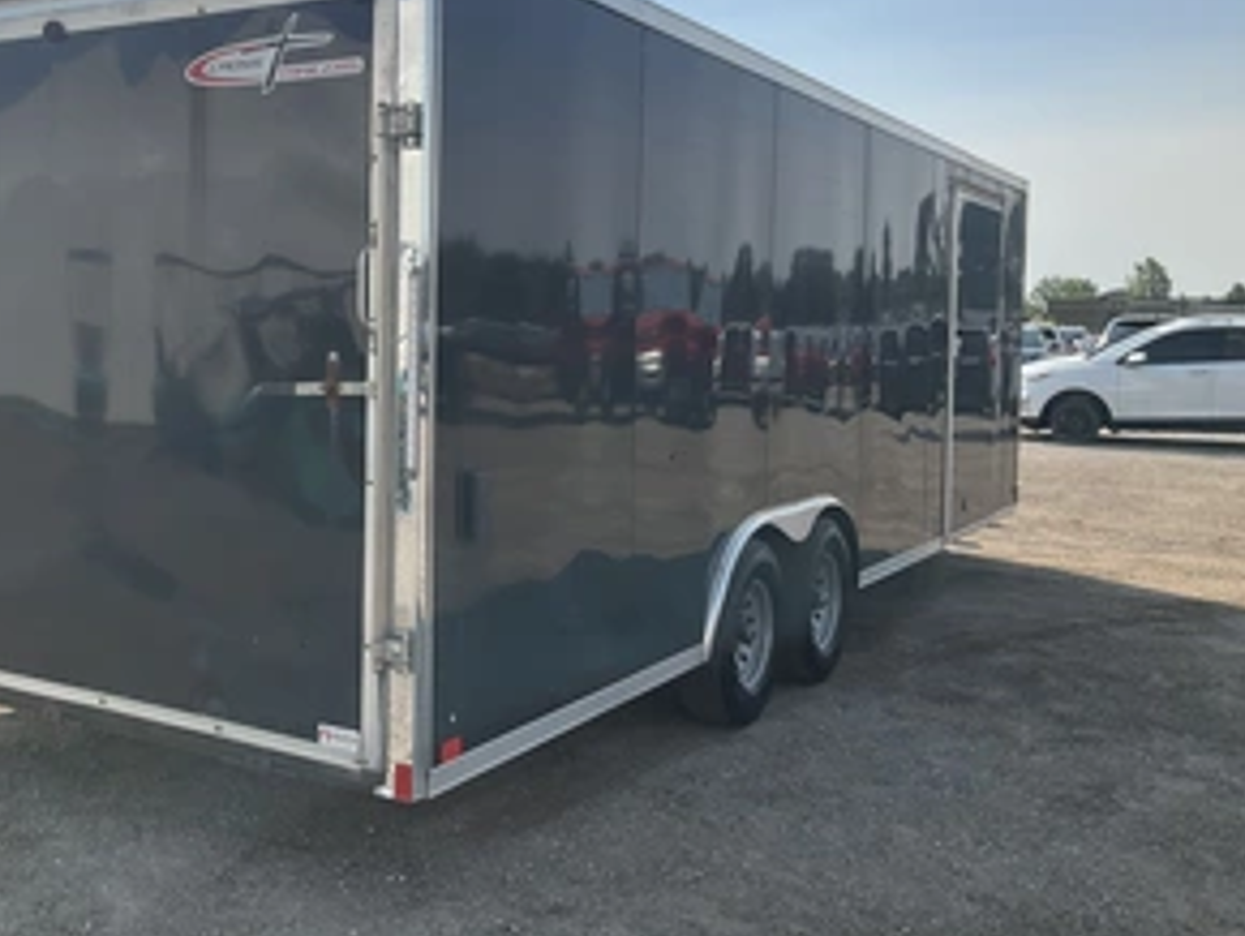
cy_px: 369
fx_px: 1440
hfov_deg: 45.9
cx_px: 395
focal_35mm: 40
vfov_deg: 35.9
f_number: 1.8
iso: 25
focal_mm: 3
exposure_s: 1/1984
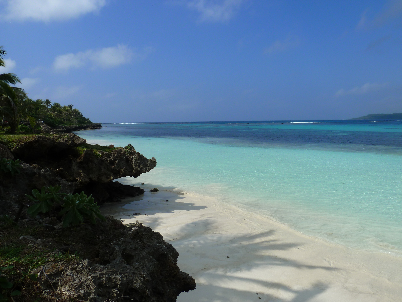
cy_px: 151
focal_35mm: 25
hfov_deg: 69.4
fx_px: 290
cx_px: 201
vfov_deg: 54.9
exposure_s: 1/640
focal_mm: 4.1
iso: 80
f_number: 5.6
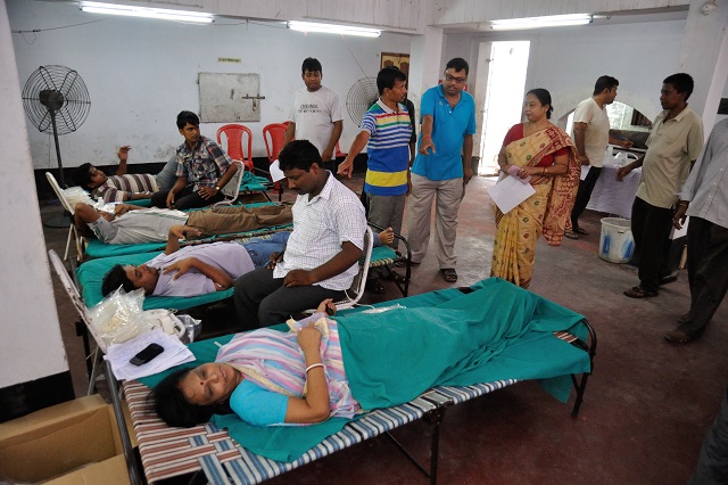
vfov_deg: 53.1
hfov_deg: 73.8
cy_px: 242
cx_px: 364
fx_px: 485
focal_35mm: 24
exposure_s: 1/100
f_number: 3.5
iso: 1600
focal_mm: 16
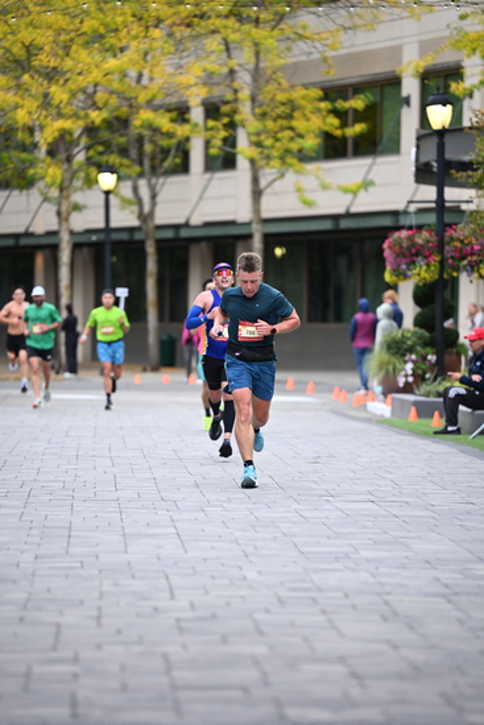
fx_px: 3527
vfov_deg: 11.7
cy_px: 362
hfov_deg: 7.9
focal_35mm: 175
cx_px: 242
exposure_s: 1/1600
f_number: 2.8
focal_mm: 175
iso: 1000
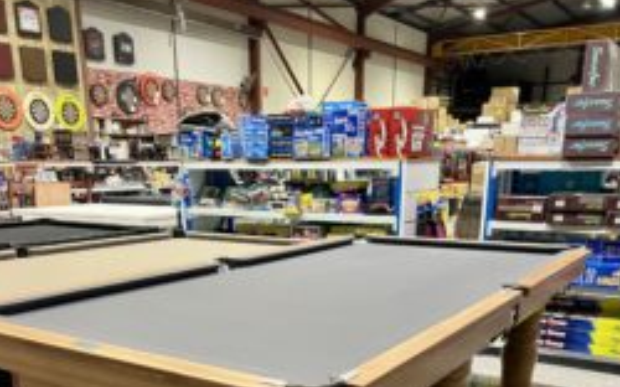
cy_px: 396
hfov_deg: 51.6
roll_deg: -0.2
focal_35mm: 38
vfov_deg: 30.9
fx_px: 642
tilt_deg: -19.9
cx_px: 311
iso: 125
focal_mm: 5.7
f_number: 1.5
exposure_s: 1/50
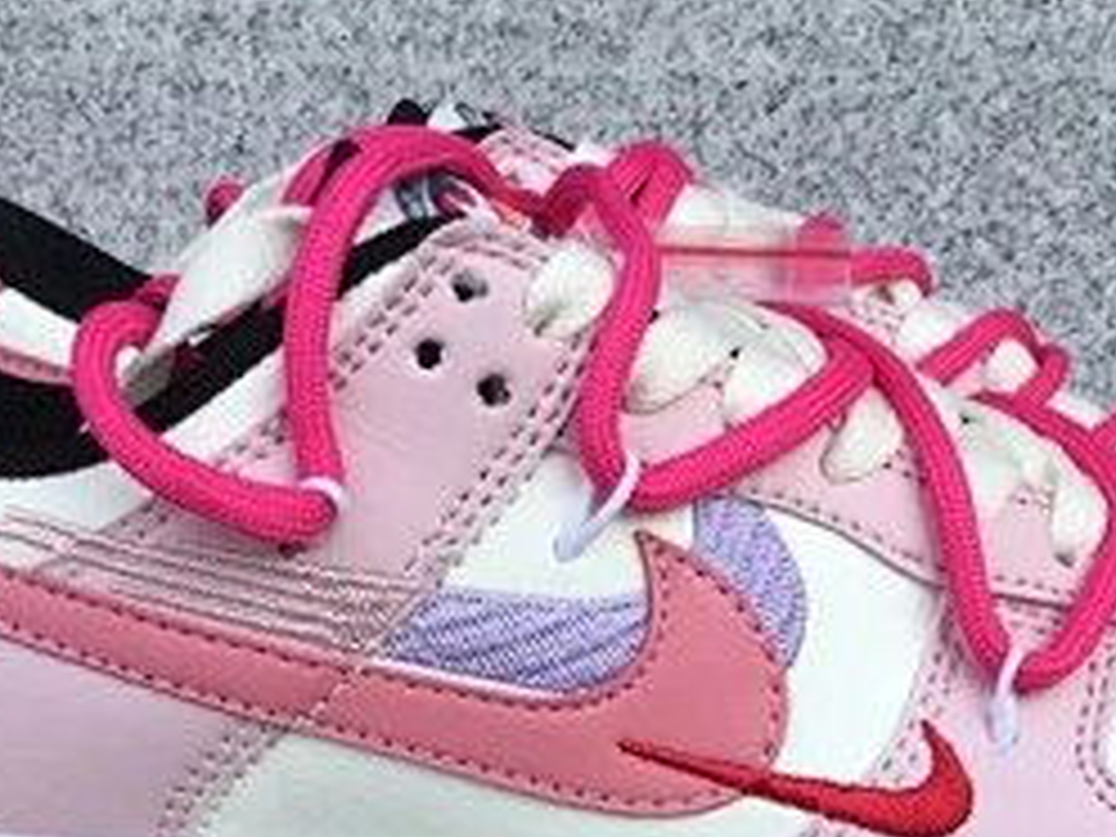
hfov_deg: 24.4
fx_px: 2579
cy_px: 1026
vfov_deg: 17.5
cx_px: 652
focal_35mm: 80
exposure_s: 1/554
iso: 25
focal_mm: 3.3
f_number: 2.4
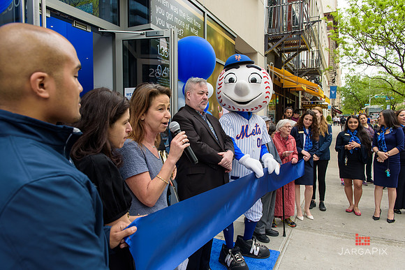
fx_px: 304
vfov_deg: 48.0
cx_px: 202
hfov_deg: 67.4
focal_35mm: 27
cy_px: 135
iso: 200
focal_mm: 27
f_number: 5
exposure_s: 1/250
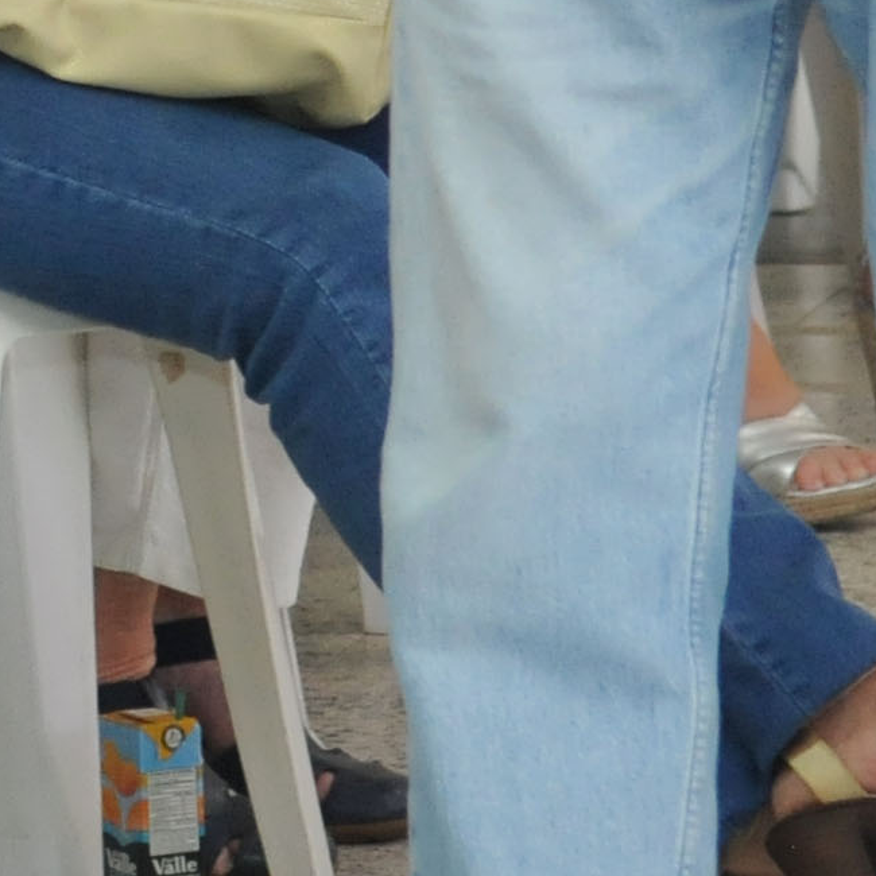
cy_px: -686
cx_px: -446
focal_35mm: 462
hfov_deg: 3.8
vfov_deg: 3.8
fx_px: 13222
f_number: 3.5
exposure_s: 1/125
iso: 800
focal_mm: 55
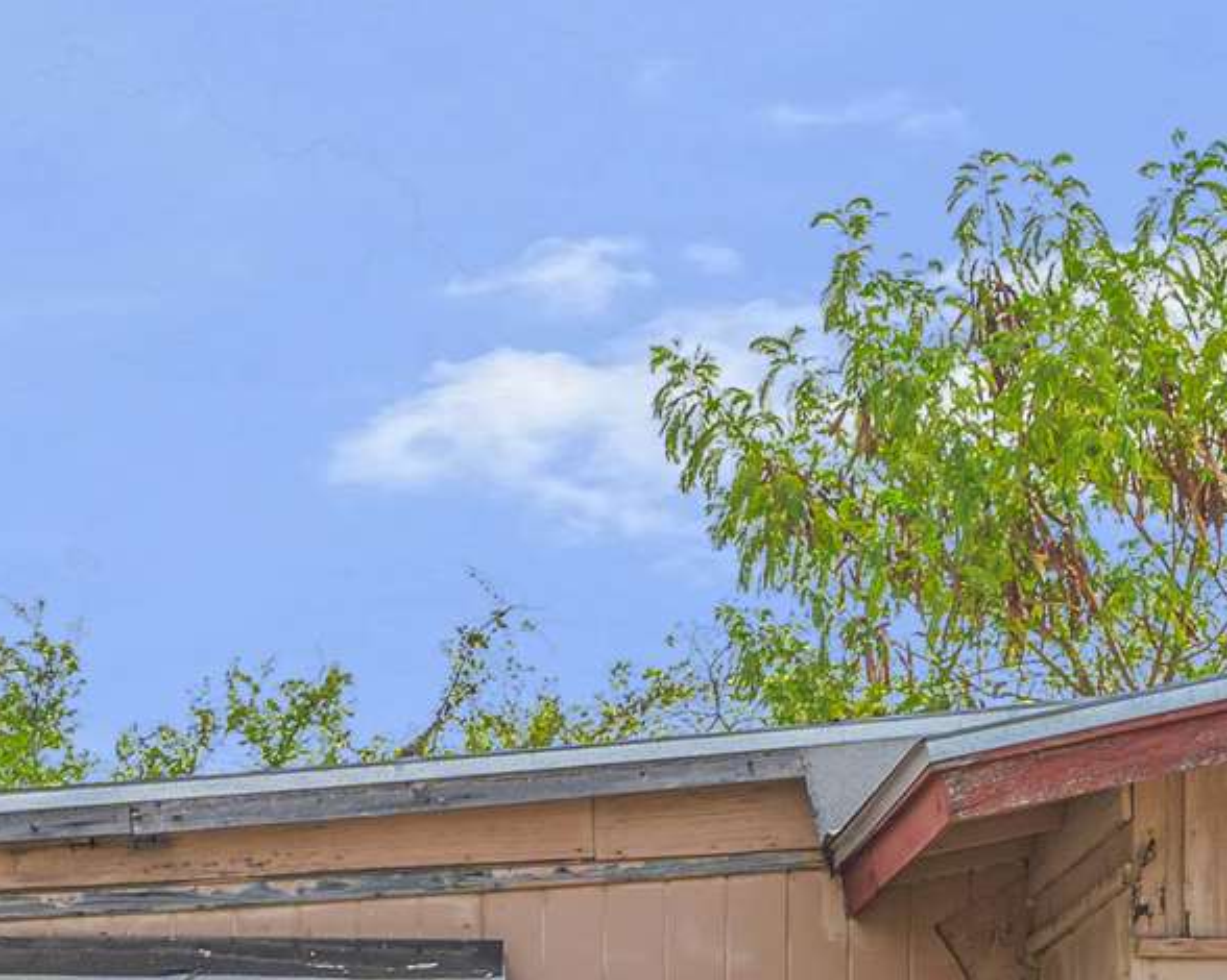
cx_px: 628
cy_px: 1449
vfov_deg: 9.6
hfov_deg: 12.3
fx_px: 5699
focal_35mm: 157
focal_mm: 32
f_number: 9
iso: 200
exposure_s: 1/125
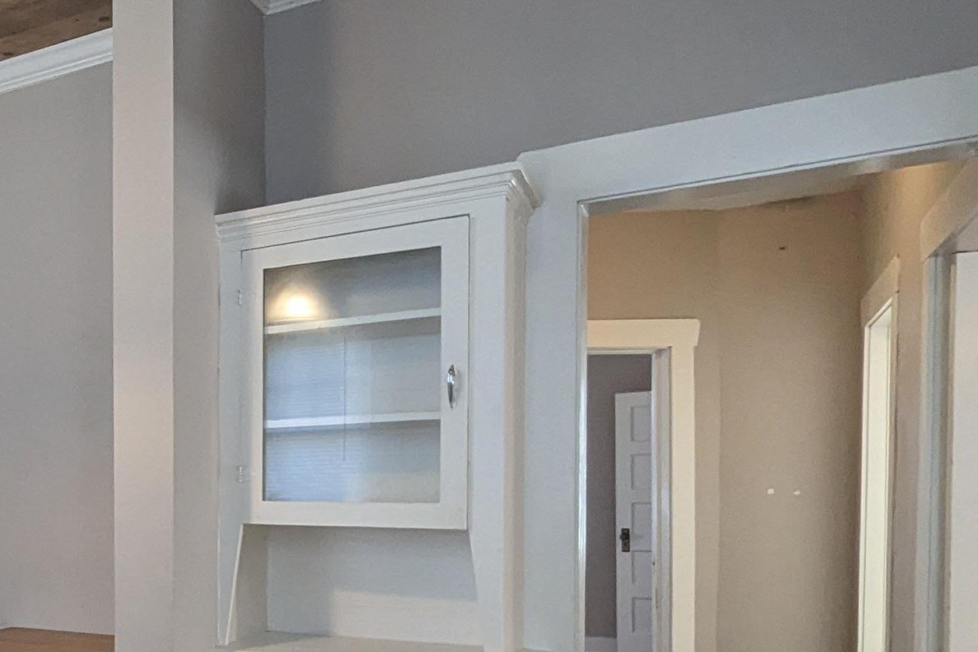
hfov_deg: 50.2
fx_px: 896
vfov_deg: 38.7
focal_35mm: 33
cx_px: 81
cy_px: 503
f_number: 2.2
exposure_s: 1/120
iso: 538
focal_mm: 1.95
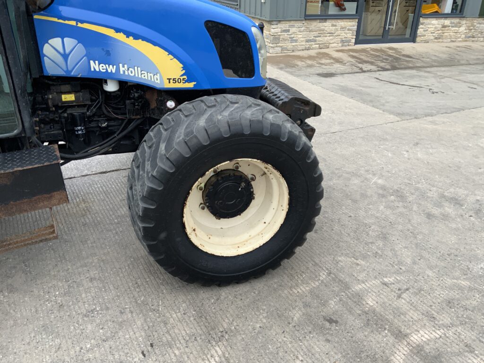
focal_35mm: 29
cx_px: 242
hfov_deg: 61.7
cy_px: 182
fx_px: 405
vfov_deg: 48.2
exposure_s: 1/406
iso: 16
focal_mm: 3
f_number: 1.8
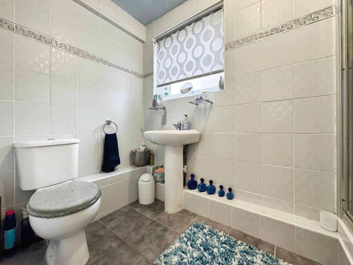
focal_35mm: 14
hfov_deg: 102.0
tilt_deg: -1.7
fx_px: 143
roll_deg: -1.5
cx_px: 176
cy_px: 132
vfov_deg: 85.7
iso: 320
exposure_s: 1/50
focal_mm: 2.22
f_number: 2.2
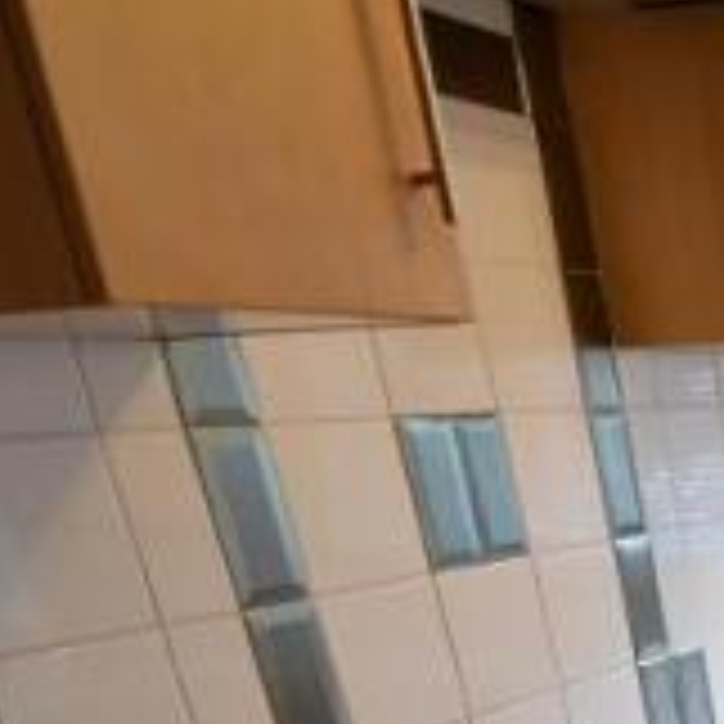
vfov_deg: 27.9
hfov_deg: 22.3
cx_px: 1250
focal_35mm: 52
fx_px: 1230
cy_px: 911
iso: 720
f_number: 3.5
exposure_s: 1/60
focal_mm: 10
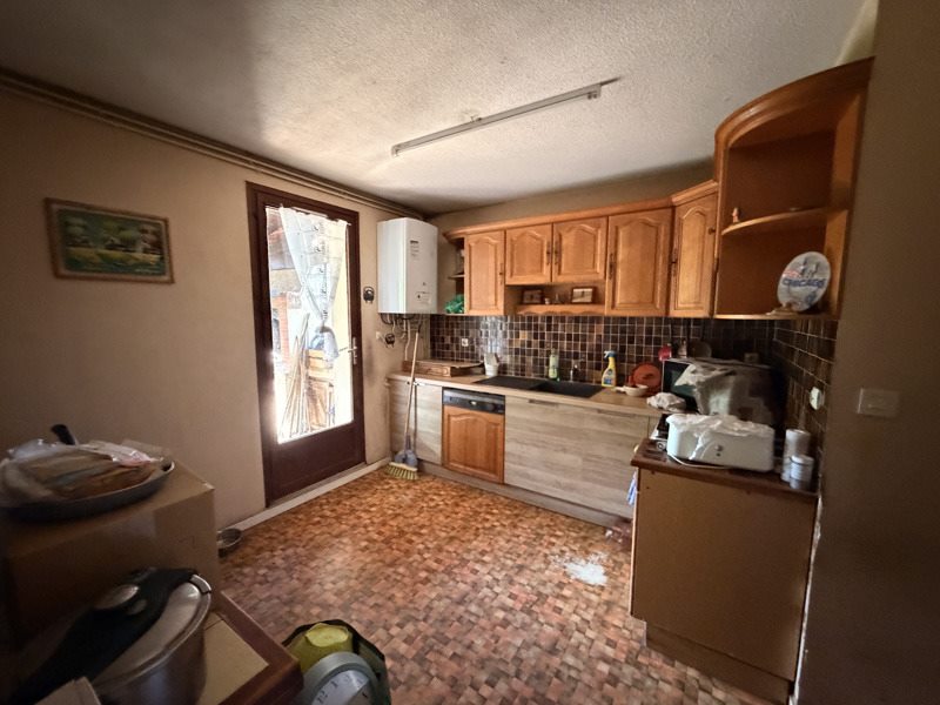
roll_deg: +0.2
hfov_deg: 102.1
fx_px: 380
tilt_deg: -6.0
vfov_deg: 85.7
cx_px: 470
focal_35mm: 14
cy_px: 352
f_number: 2.2
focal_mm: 2.22
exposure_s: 1/51
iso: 1250
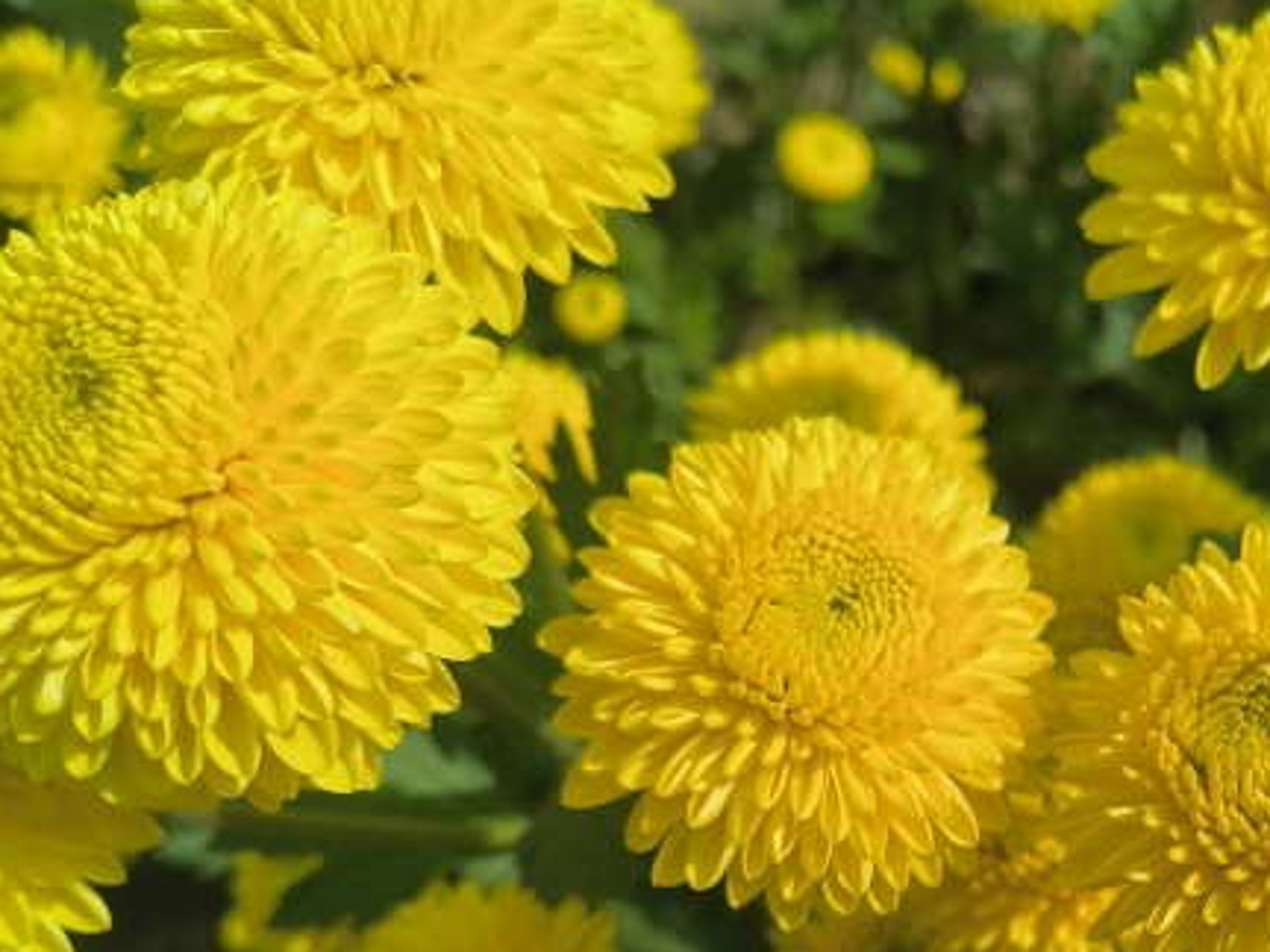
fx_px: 1834
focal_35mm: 50
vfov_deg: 28.0
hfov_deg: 36.9
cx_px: 1005
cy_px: 852
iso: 102
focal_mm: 5.52
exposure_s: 1/1604
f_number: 1.9
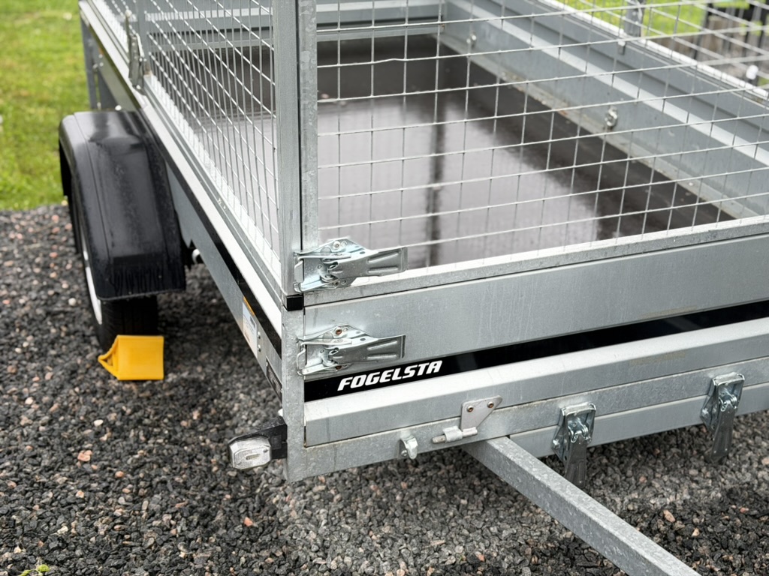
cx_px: 384
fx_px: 1066
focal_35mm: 48
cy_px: 288
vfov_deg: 30.3
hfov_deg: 39.7
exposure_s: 1/513
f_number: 1.78
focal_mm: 6.76
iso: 64
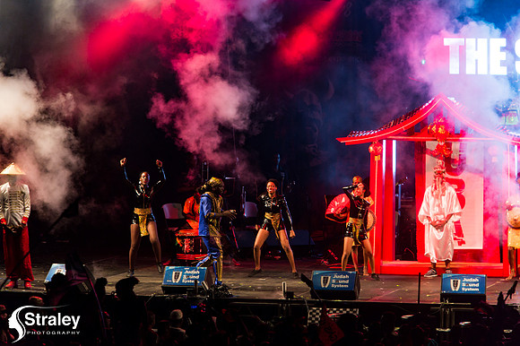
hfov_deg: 8.6
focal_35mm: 240
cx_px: 260
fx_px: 3465
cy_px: 173
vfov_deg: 5.7
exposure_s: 1/200
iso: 2500
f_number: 5.6
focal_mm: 240
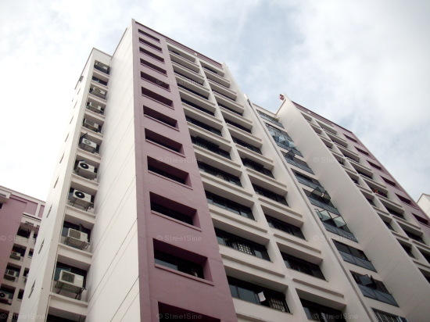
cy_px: 161
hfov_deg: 50.2
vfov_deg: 38.6
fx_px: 459
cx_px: 215
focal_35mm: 37
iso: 80
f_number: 5.6
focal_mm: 6.2
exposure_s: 1/400
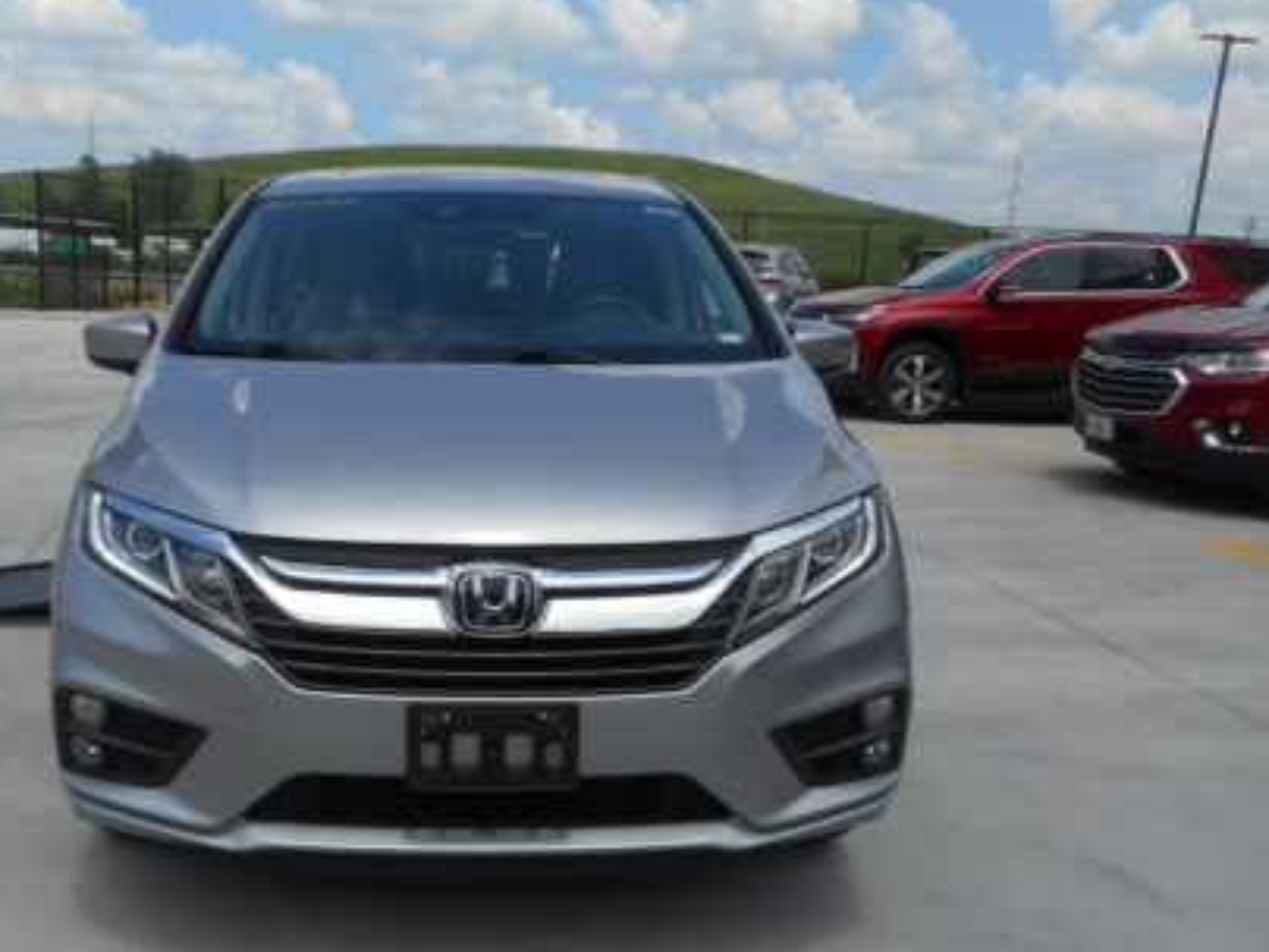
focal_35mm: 33
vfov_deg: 42.8
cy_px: 556
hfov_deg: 54.7
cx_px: 479
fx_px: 1210
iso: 80
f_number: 3.7
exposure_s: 1/1000
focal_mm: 4.5
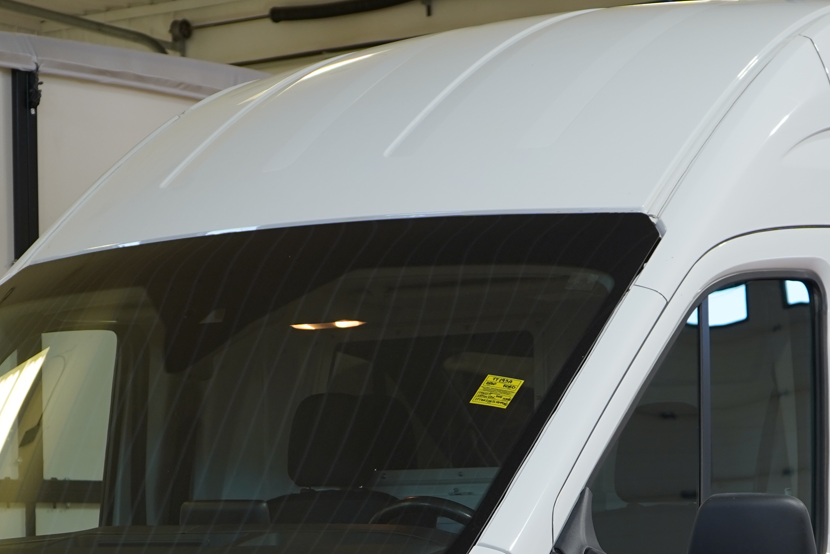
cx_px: 405
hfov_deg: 18.3
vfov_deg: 11.9
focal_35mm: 112
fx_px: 2582
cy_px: 690
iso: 250
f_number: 4
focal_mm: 40
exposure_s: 1/60
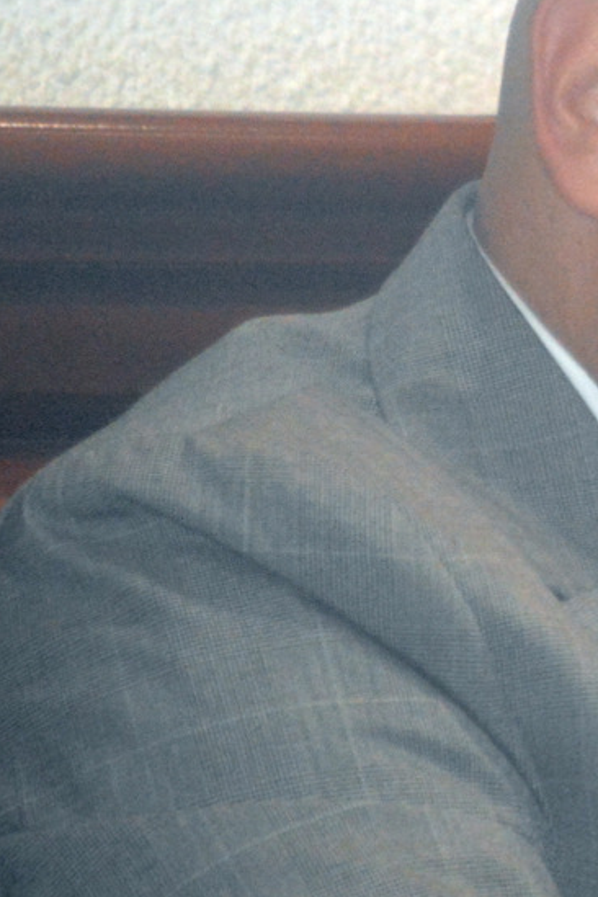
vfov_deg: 2.1
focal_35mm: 983
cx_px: 922
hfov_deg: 1.4
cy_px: 472
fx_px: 24491
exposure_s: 1/200
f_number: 5.3
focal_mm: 240
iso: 3200
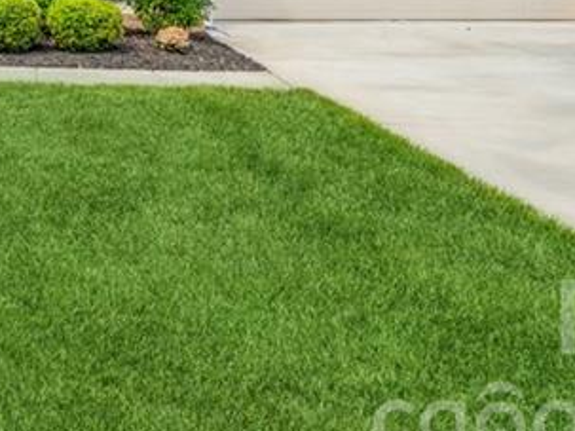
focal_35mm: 52
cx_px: -30
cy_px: -94
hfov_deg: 33.0
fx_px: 863
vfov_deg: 25.1
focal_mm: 16
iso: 200
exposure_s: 1/80
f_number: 11
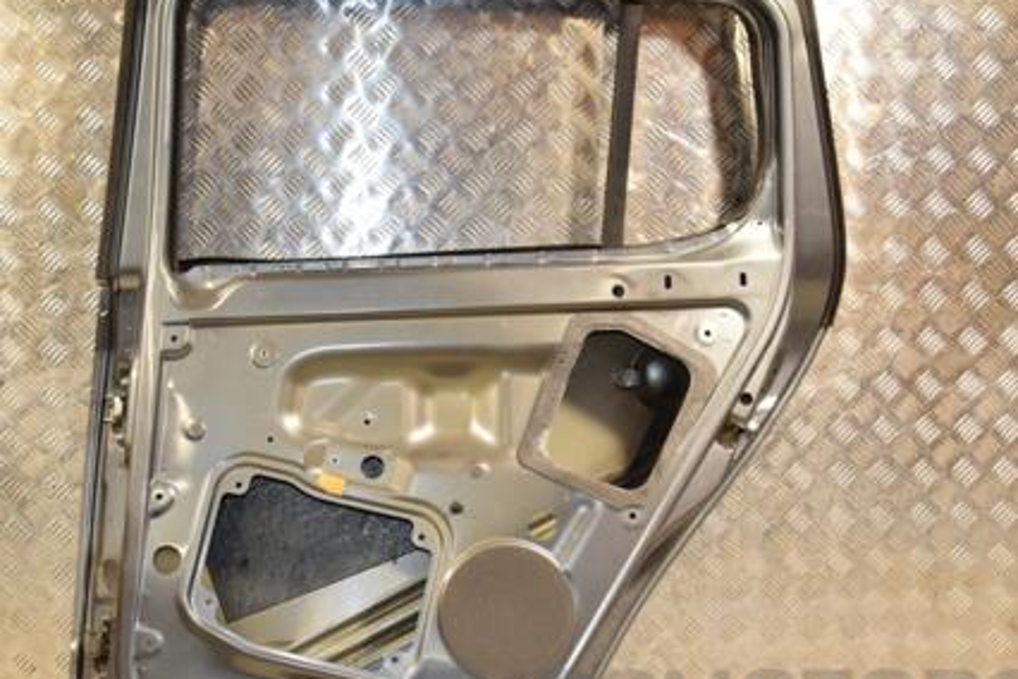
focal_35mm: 38
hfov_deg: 50.1
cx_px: 370
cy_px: 387
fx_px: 1074
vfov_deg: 35.0
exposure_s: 1/200
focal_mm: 18
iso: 800
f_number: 5.6
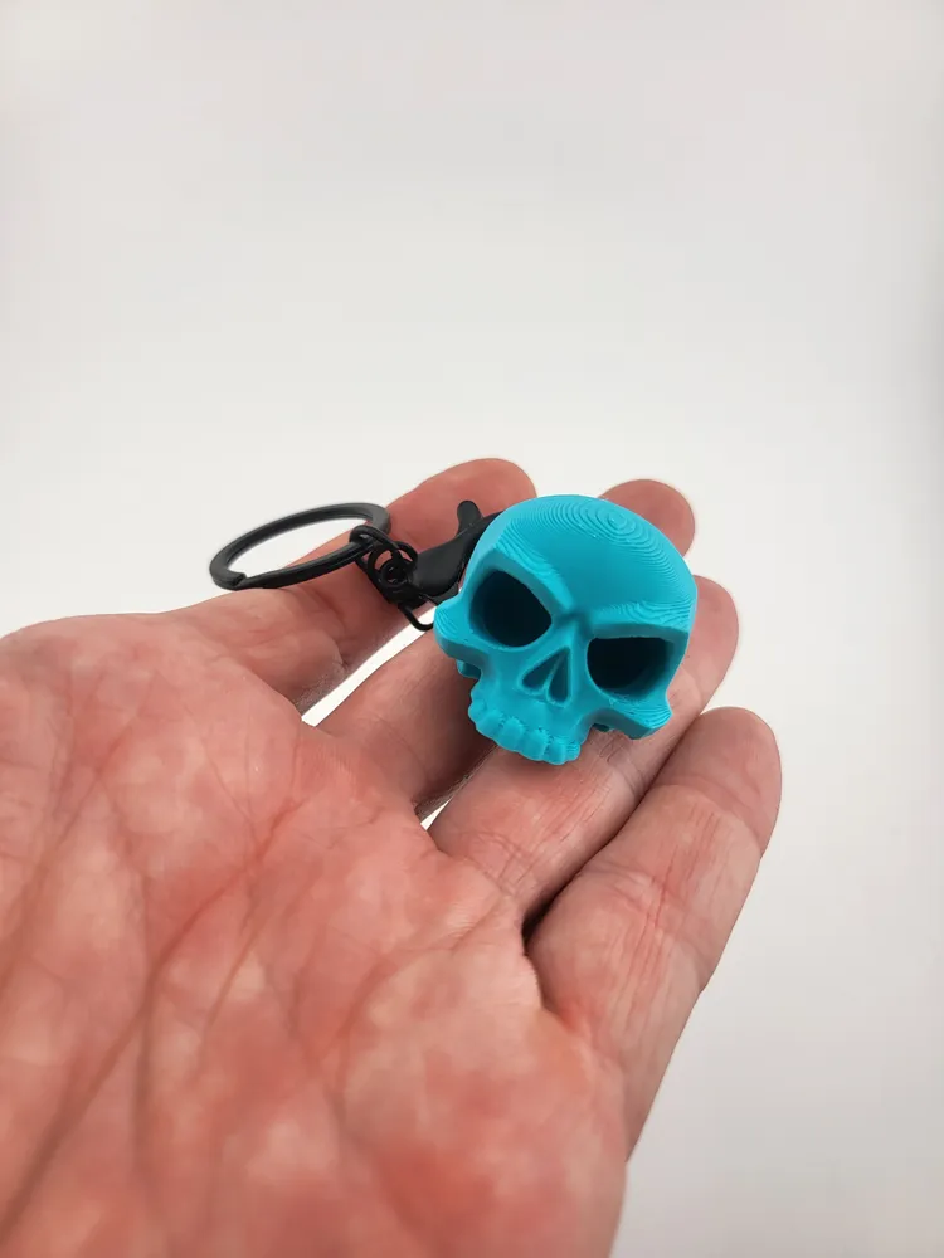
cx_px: 472
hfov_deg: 56.8
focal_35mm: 24
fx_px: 873
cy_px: 629
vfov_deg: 71.6
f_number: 1.8
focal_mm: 5
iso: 40
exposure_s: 1/1142
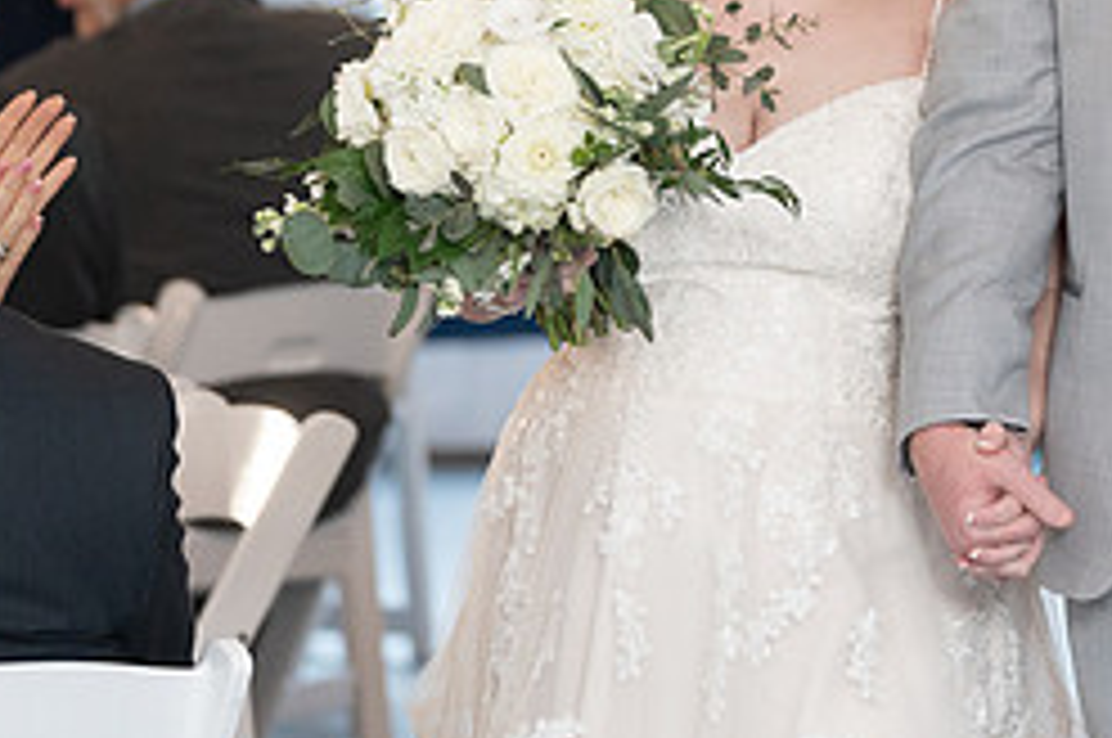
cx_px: 1159
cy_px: -80
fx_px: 11044
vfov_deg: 3.8
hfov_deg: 5.7
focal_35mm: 358
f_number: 4
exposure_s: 1/200
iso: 2000
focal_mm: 135
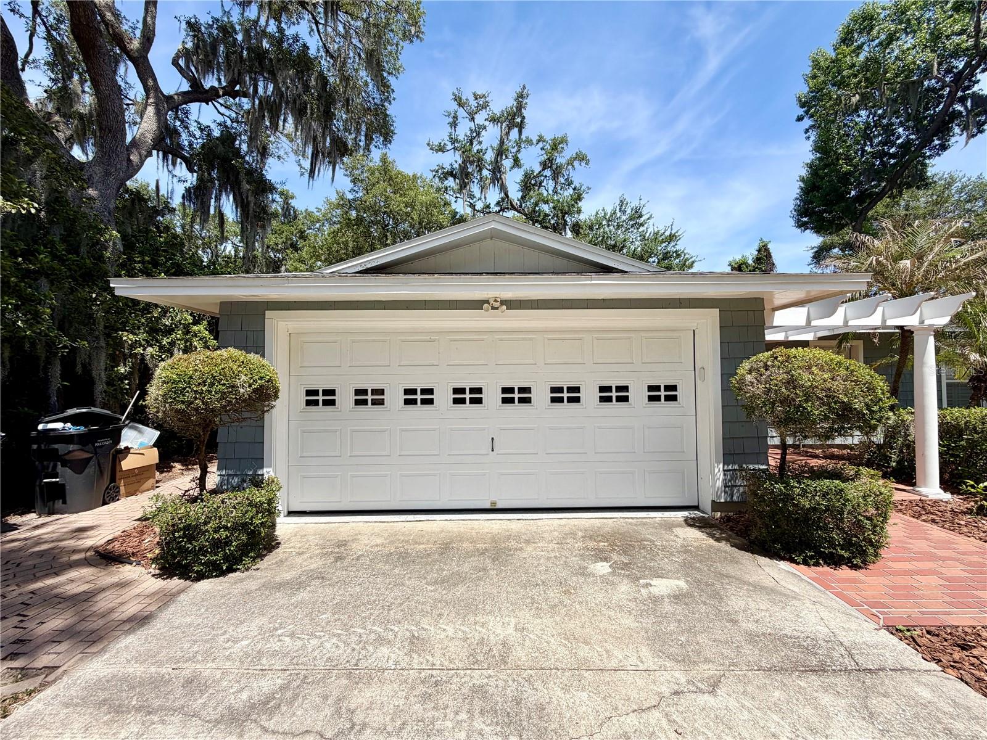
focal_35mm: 14
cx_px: 494
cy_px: 370
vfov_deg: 85.7
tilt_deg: +1.4
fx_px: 399
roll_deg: +0.1
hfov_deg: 102.1
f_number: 2.2
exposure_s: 1/770
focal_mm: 2.22
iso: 25
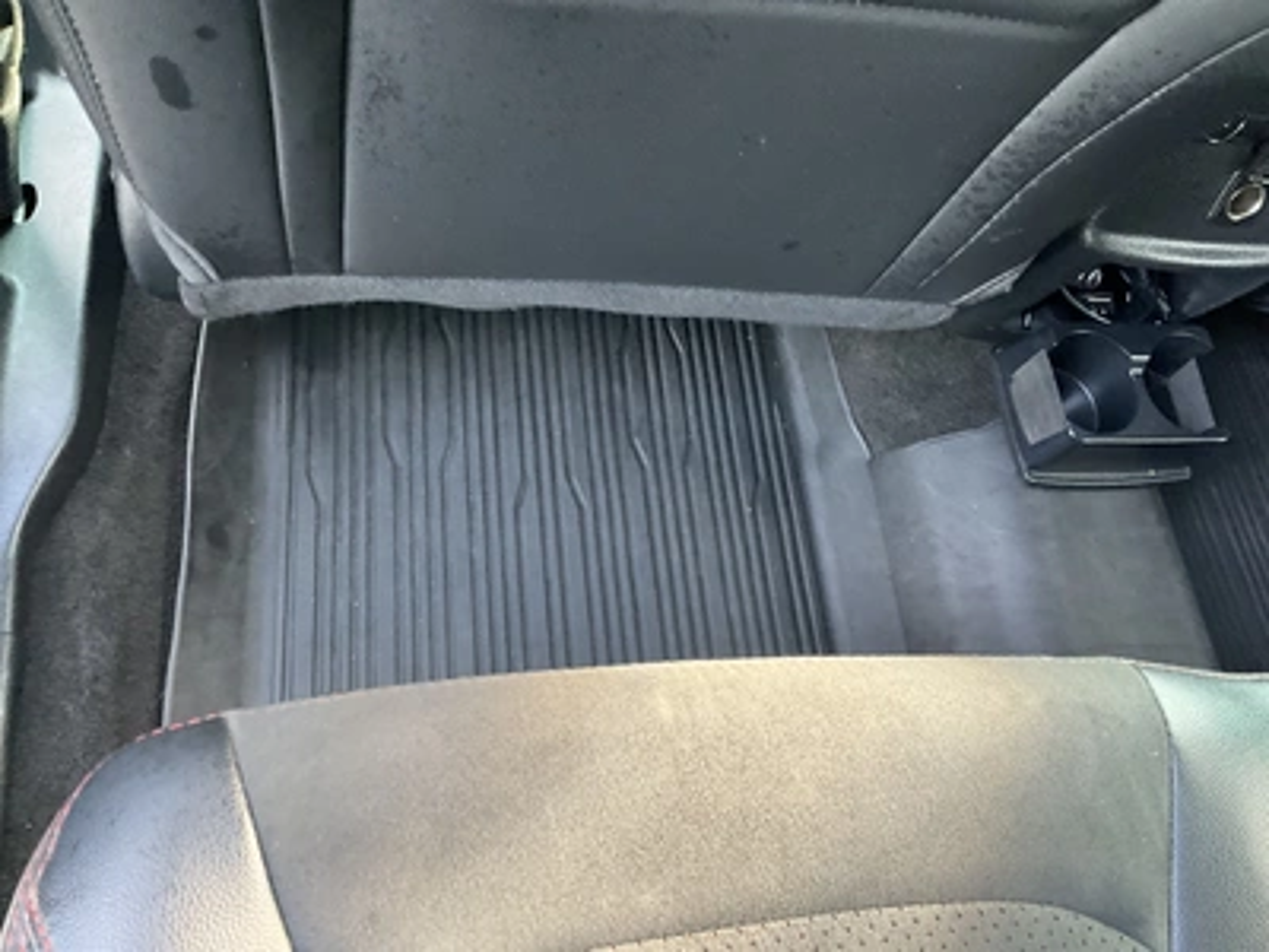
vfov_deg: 48.2
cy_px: 476
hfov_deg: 61.7
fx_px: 1063
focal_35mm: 29
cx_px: 634
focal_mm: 3
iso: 250
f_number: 1.8
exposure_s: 1/60
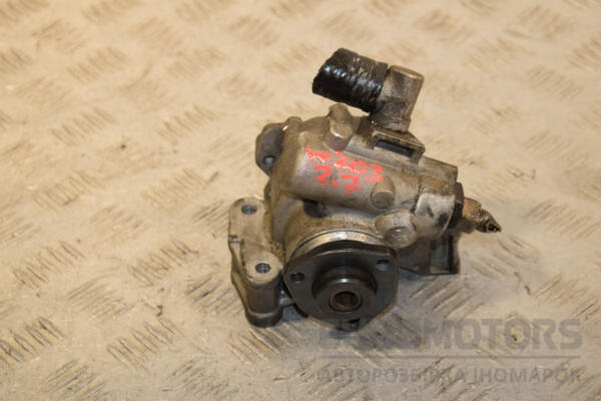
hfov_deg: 20.6
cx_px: 300
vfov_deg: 13.8
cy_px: 200
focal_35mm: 99
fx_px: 1653
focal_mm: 66
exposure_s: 1/200
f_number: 7.1
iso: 800
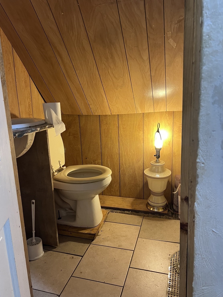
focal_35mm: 27
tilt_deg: -11.5
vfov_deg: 65.3
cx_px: 109
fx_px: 232
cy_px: 150
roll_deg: +3.0
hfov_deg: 51.3
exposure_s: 1/60
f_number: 1.5
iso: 200
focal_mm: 5.7
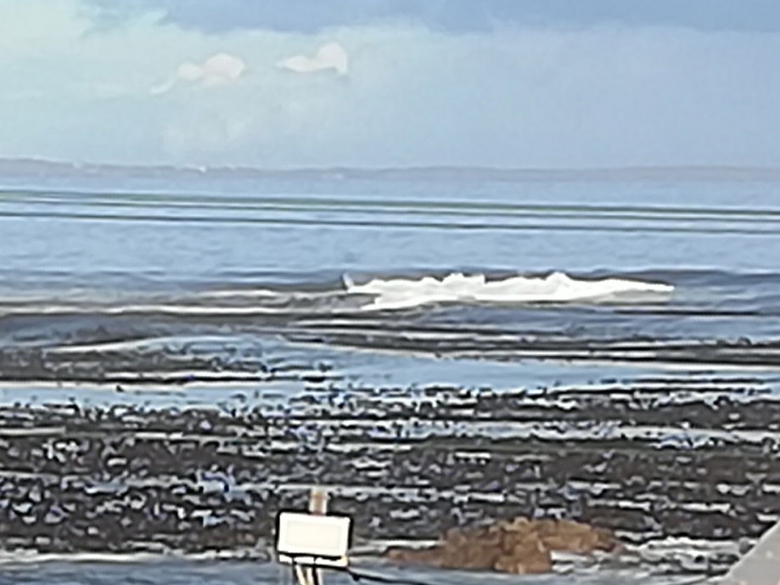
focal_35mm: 341
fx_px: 7683
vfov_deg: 4.4
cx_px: -591
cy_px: 599
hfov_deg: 5.7
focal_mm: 3.81
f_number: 2.2
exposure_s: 1/1019
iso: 50
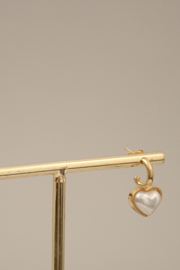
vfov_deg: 8.2
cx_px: 57
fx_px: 1890
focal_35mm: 252
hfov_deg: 5.5
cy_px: 188
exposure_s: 1/500
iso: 500
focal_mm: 95
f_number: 6.3
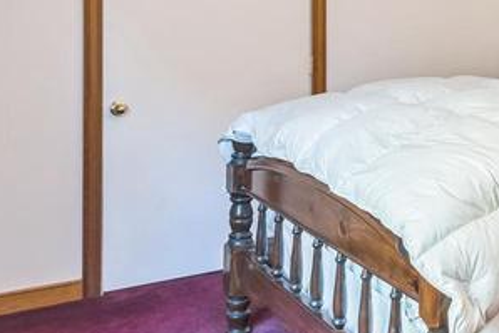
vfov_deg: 24.0
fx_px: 763
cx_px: 553
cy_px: 33
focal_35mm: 55
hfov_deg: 31.9
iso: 500
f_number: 6.3
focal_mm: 16
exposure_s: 1/4
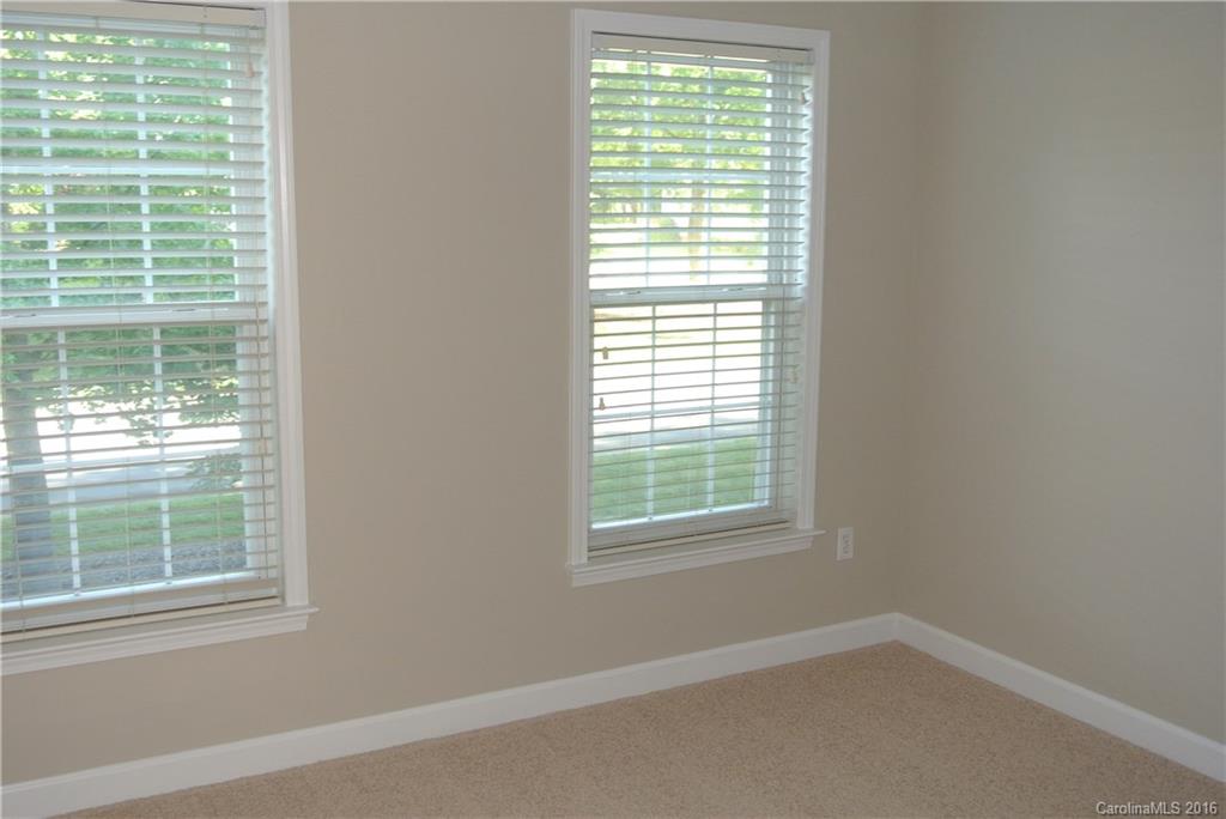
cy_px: 410
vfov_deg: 36.0
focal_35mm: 37
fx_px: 1261
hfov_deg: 51.9
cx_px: 613
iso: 400
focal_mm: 14
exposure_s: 1/60
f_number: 4
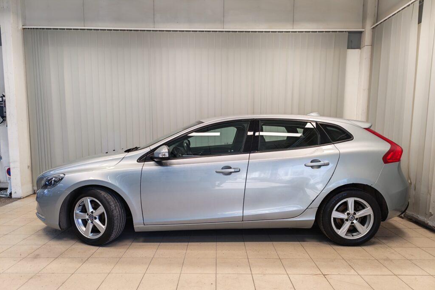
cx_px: 217
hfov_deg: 73.8
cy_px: 162
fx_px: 290
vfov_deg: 53.0
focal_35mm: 24
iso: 64
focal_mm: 5.4
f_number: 1.6
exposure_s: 1/50
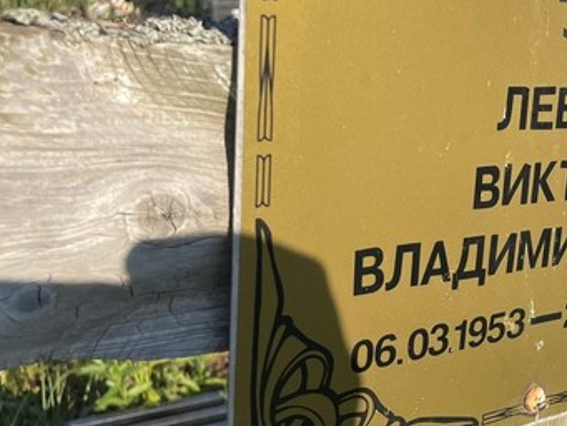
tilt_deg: -24.6
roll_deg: +3.0
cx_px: 597
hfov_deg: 29.1
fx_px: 1000
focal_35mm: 61
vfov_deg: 24.0
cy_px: 215
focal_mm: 4.2
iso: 32
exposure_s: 1/2257
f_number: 1.6
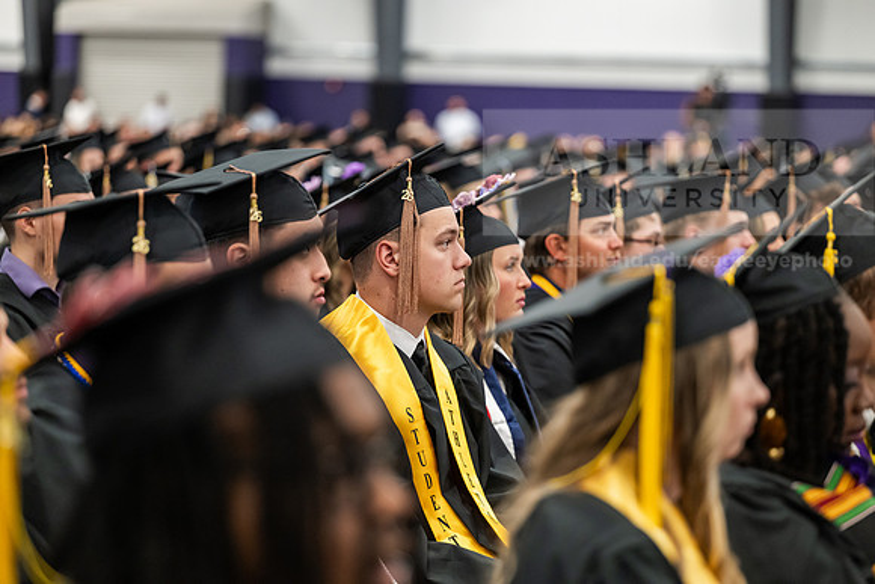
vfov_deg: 13.0
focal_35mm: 105
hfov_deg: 19.5
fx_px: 2553
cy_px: 292
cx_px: 438
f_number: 2.8
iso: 2500
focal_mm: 105
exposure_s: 1/200
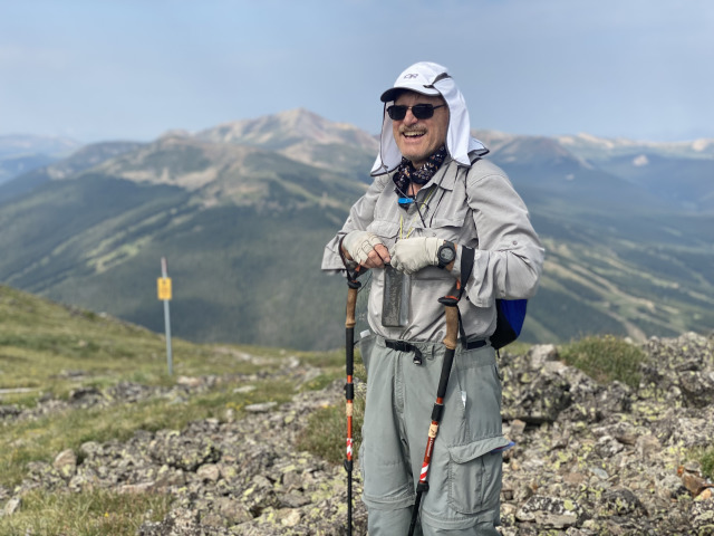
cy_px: 268
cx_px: 357
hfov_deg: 36.8
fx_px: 1073
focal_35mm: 52
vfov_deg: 28.0
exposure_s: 1/1261
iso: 20
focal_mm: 6
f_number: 2
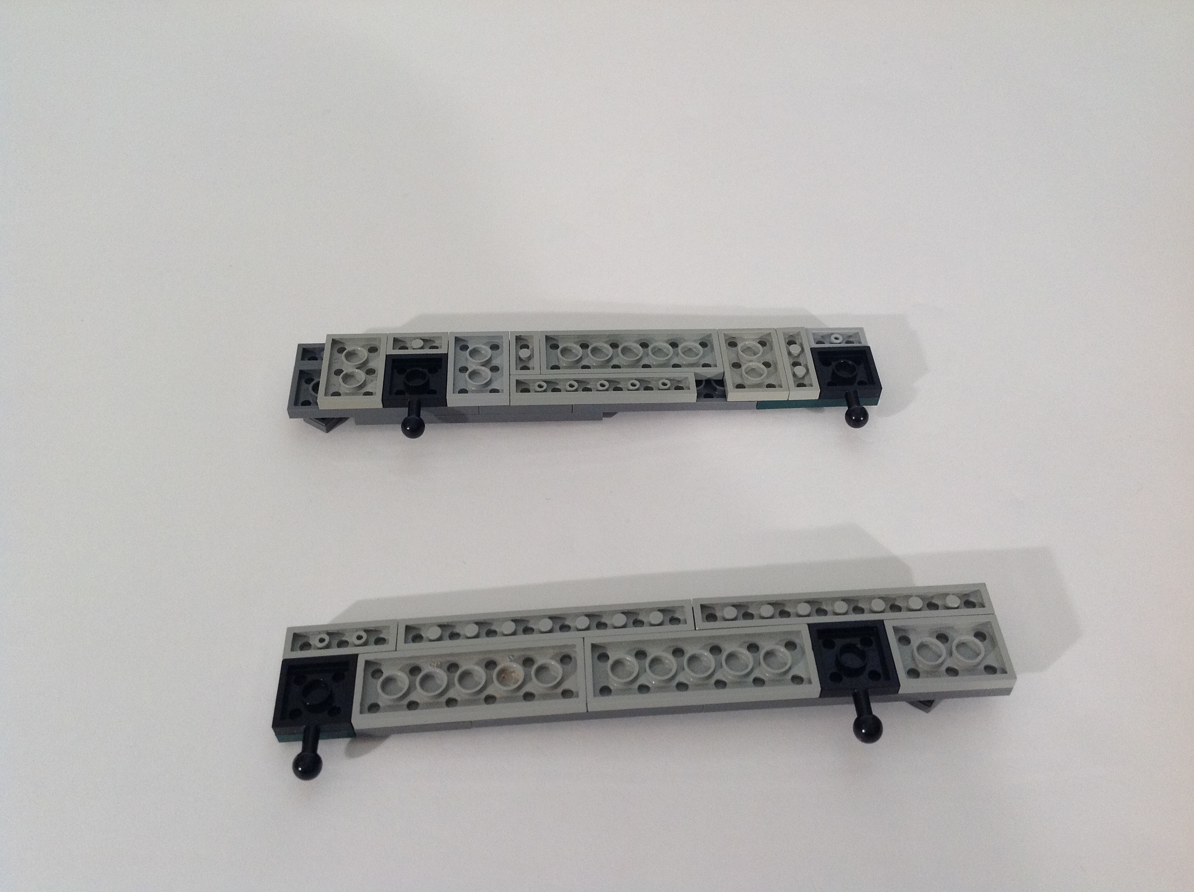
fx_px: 1205
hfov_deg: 52.7
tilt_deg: -48.2
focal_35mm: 35
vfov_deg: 40.6
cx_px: 597
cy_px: 446
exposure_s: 1/120
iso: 100
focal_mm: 4.28
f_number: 2.4
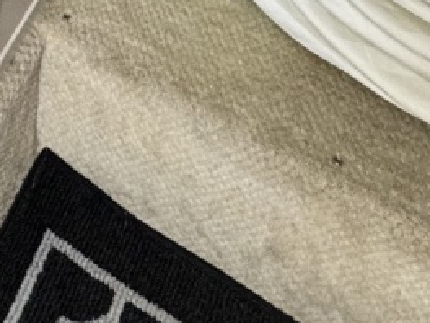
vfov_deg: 11.5
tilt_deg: -17.8
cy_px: -602
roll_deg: -2.2
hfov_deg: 20.8
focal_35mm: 85
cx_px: -143
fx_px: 1056
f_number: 2.2
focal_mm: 2.22
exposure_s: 1/99
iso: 125
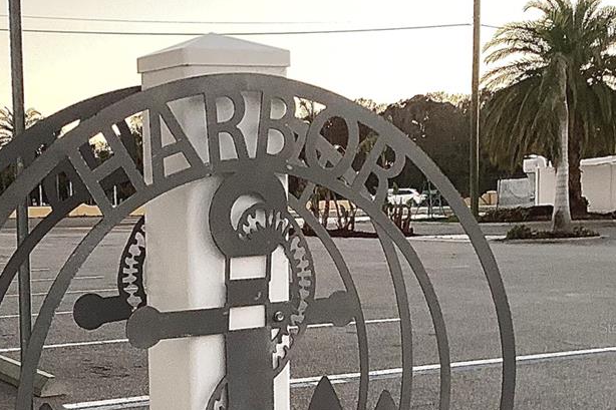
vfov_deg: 21.3
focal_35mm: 63
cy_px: 327
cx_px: 219
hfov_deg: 31.7
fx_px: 1078
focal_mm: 3.3
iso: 50
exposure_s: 1/60
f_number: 2.4
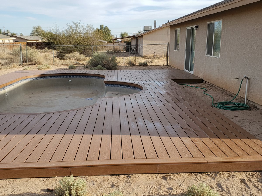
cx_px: 131
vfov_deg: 58.9
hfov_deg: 73.9
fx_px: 174
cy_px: 98
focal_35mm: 23
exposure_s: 1/1589
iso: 294
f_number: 1.8
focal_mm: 6.4
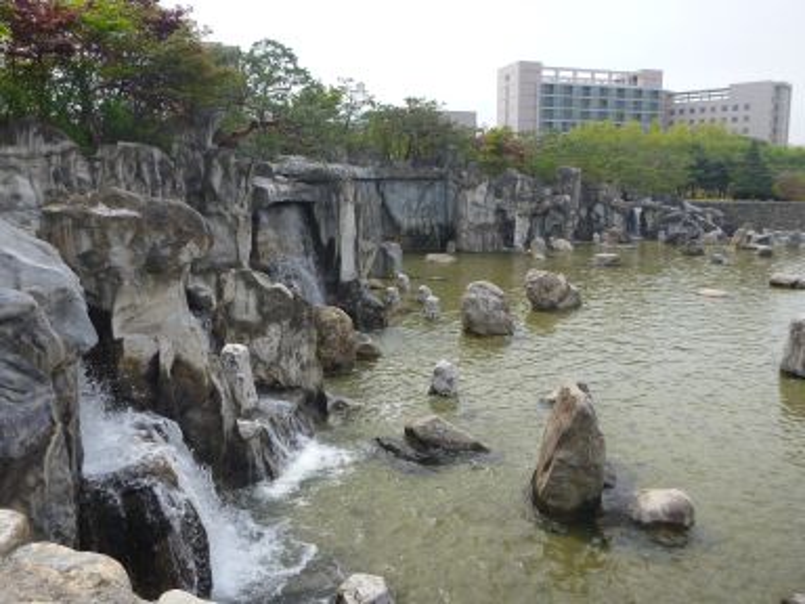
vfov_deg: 49.7
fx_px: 651
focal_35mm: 28
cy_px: 302
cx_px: 402
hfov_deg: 63.4
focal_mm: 4.9
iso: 100
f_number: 3.3
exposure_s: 1/500
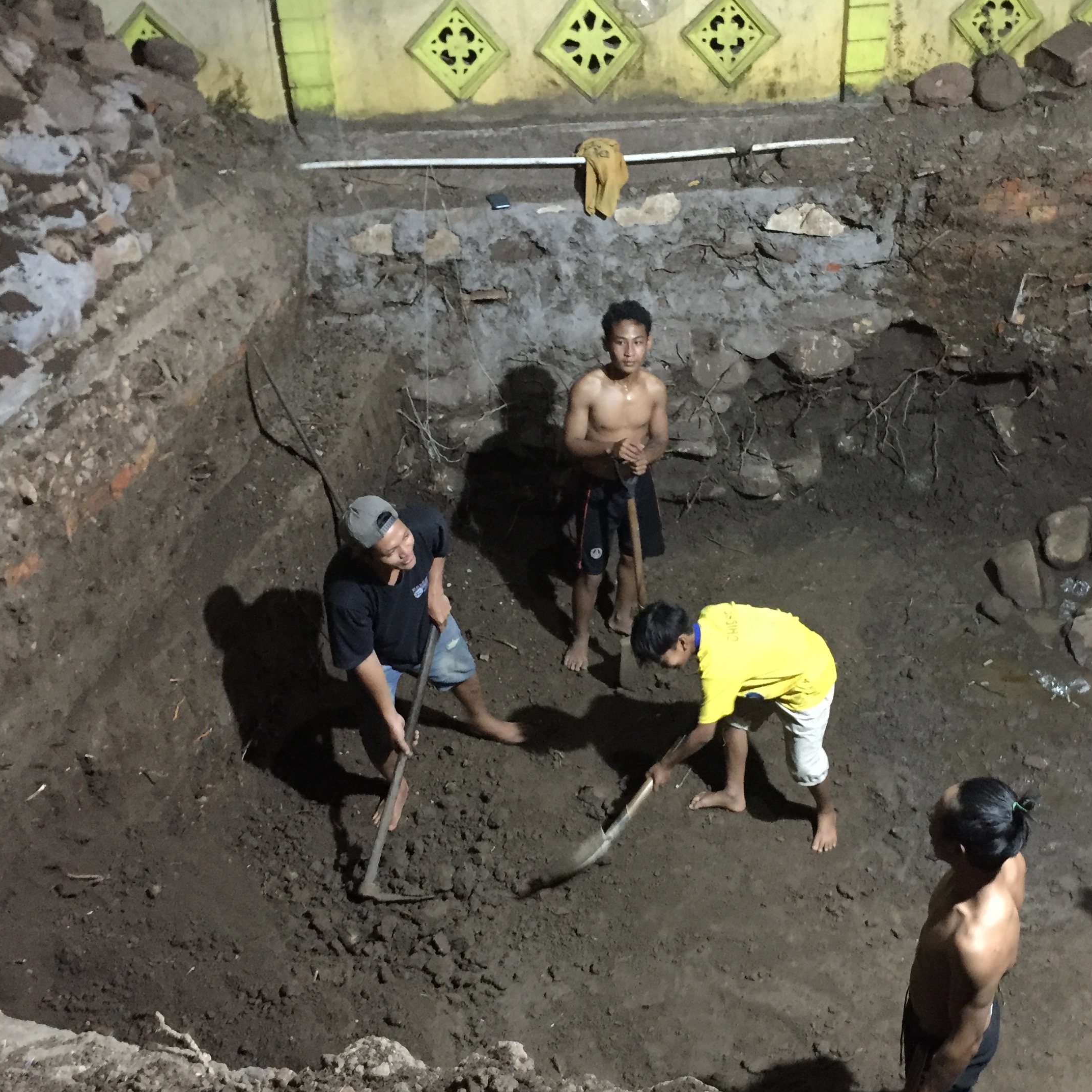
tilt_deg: -34.2
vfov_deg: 42.7
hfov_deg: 42.5
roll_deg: -1.0
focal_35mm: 39
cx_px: 690
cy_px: 621
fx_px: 1392
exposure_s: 1/17
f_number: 2.2
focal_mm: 4.15
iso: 500
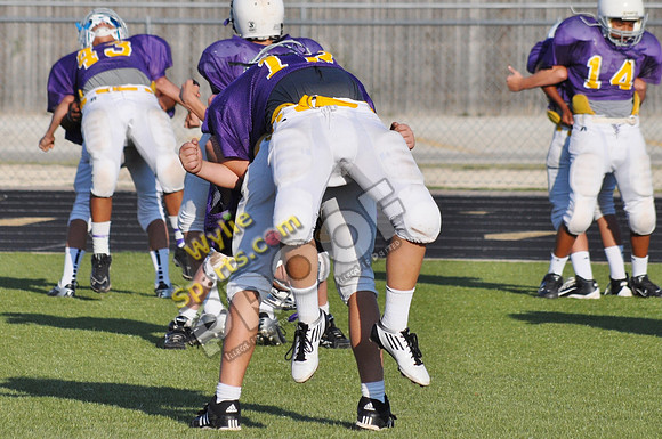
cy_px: 220
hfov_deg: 6.9
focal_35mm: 300
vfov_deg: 4.6
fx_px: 5509
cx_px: 331
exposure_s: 1/1600
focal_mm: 200
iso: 400
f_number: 7.1
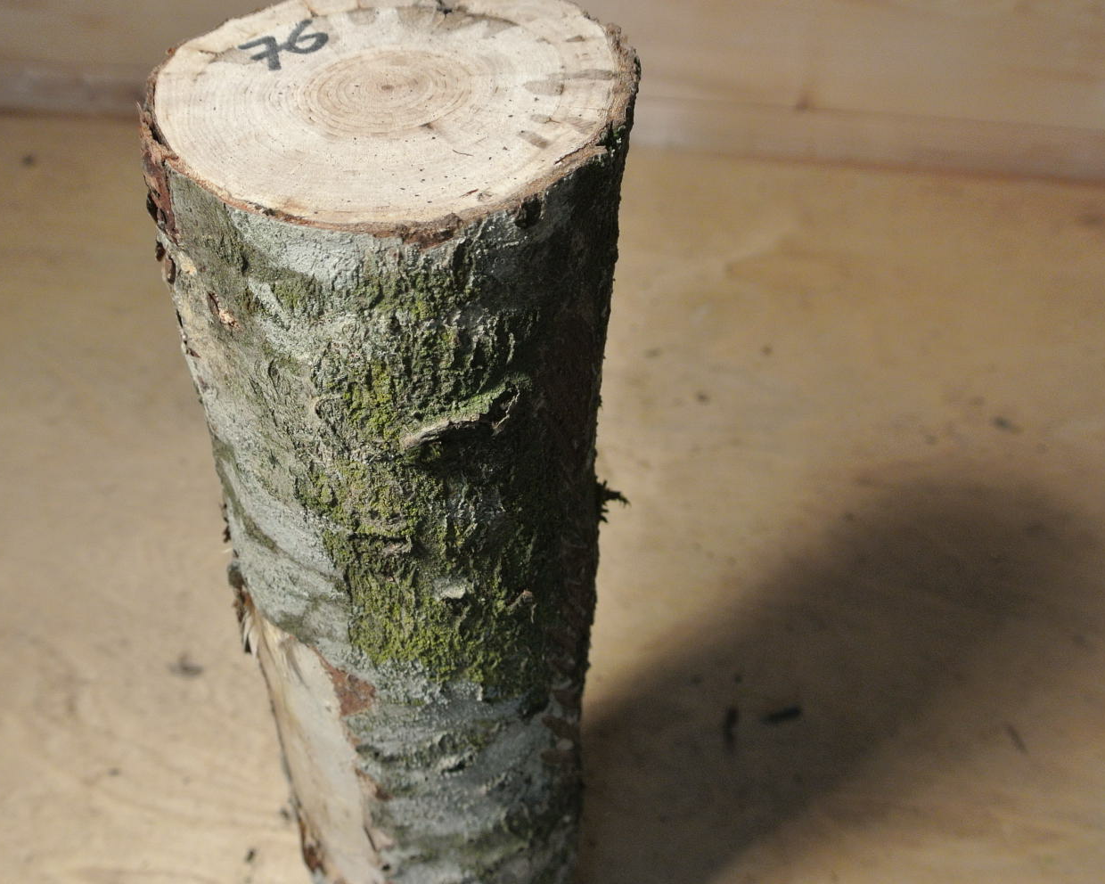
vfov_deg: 34.1
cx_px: 439
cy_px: 506
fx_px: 1439
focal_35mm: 44
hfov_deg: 41.8
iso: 400
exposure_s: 1/60
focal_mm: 11.4
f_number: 3.5
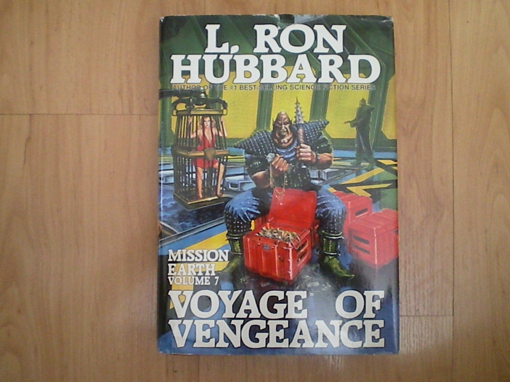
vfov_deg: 37.7
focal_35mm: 38
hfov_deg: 49.0
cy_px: 191
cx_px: 255
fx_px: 560
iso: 810
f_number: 3.1
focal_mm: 6.3
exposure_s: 1/100
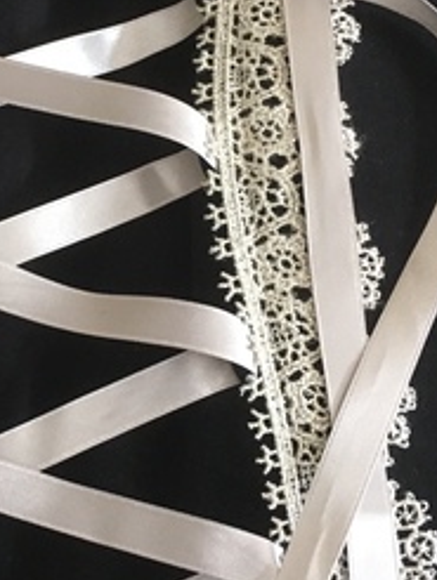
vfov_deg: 25.6
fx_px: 1277
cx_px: 5
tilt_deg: -61.2
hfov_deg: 18.9
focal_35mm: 76
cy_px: 232
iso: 200
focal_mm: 4.15
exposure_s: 1/33
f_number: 2.2
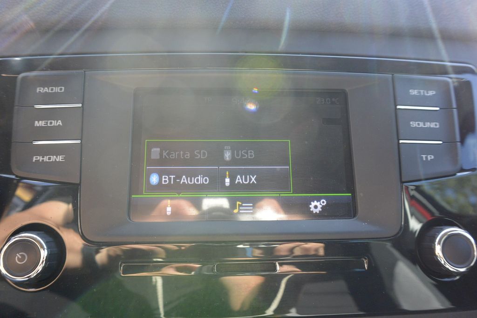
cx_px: 238
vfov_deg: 47.9
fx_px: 358
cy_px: 159
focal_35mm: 27
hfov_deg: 67.4
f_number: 4
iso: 280
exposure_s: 1/125
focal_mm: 10
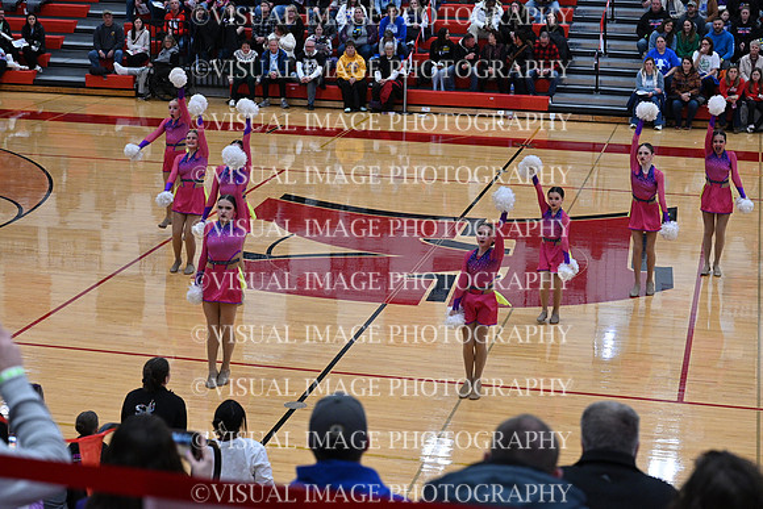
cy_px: 254
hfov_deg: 27.3
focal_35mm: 74
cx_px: 382
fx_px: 1569
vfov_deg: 18.4
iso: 4000
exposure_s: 1/400
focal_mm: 74
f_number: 4
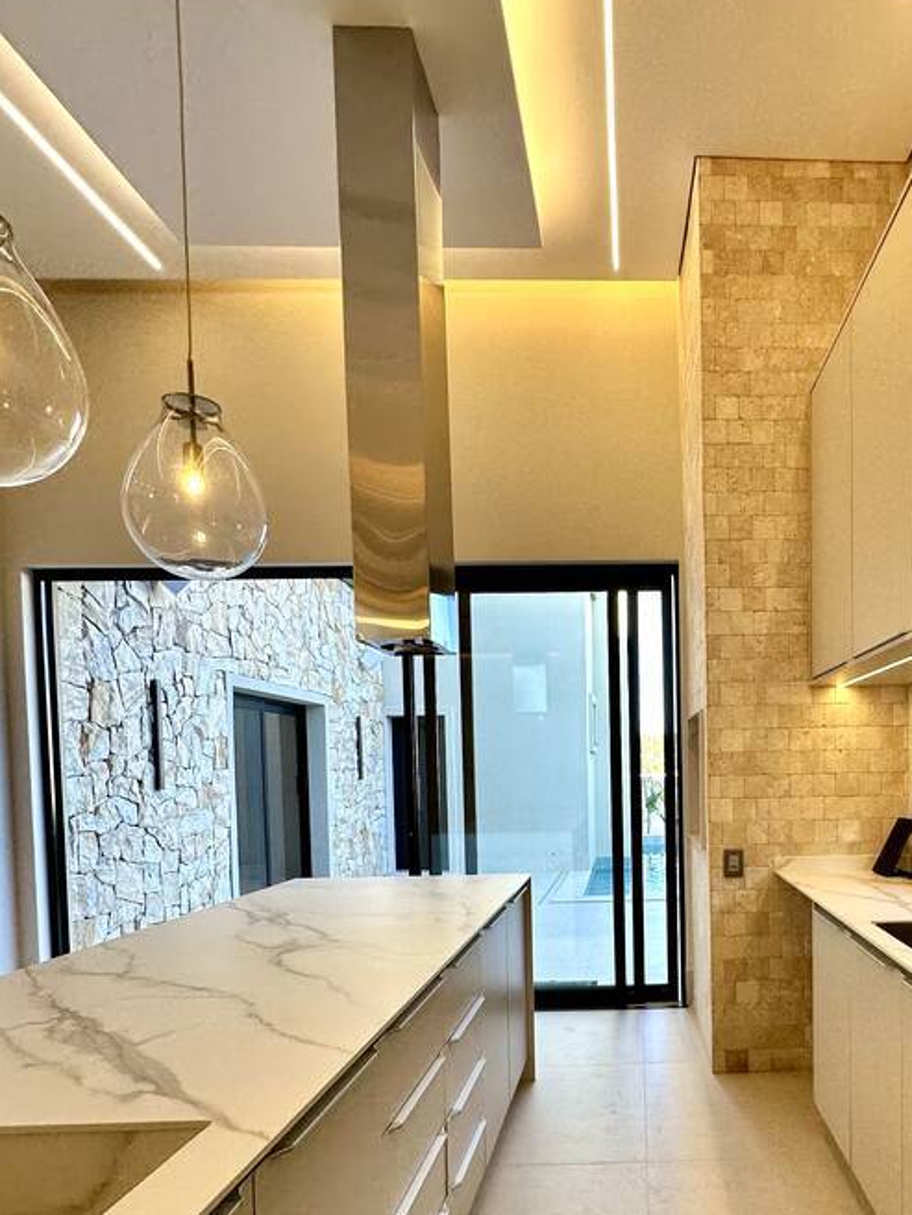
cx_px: 659
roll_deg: +0.4
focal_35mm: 23
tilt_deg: -0.6
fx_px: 808
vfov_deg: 71.9
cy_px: 801
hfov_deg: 56.6
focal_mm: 2.22
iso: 64
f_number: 2.2
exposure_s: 1/120
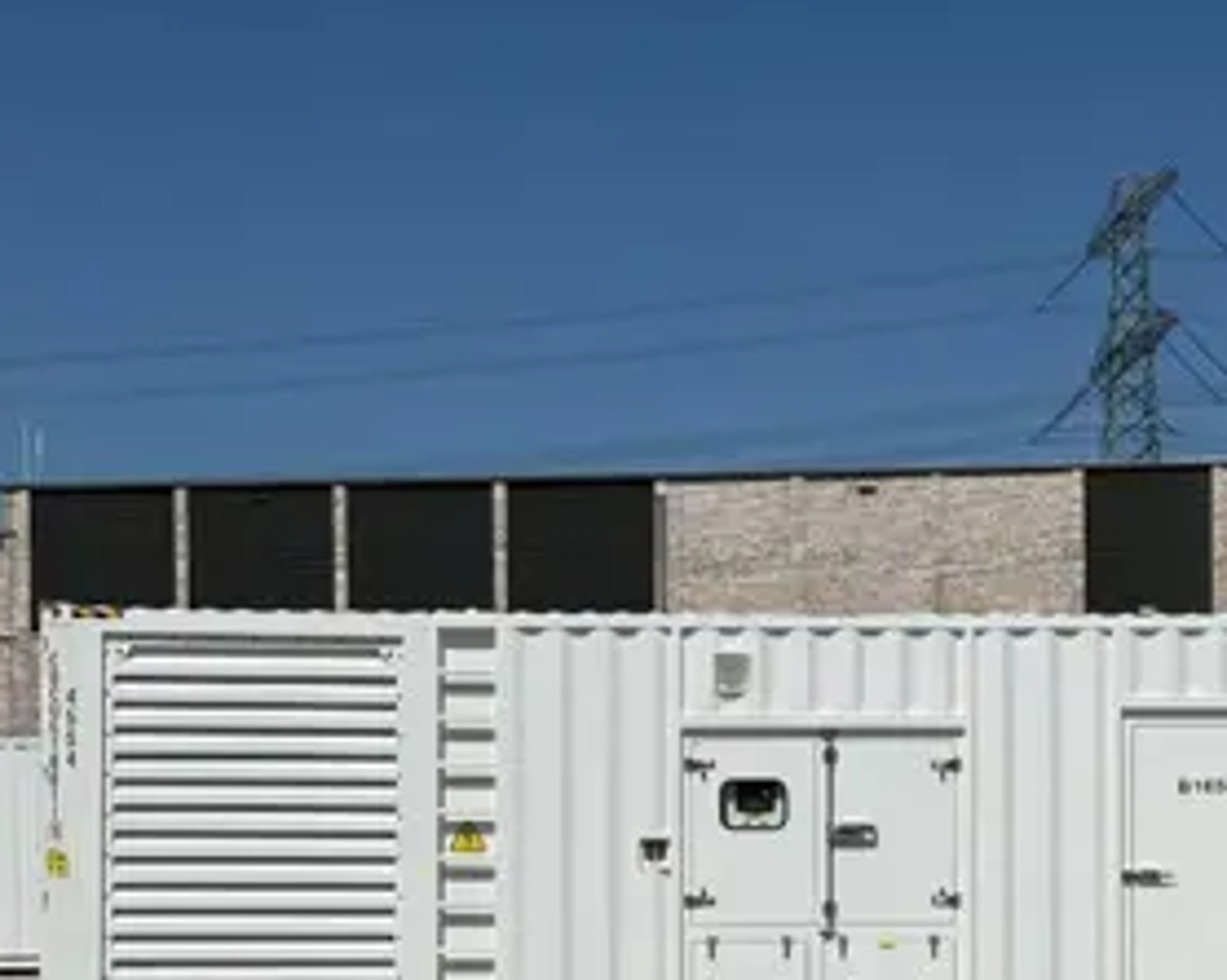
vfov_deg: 18.7
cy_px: 790
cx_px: 1020
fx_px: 2939
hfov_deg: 23.2
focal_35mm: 81
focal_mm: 6.76
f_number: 1.78
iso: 50
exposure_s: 1/16129
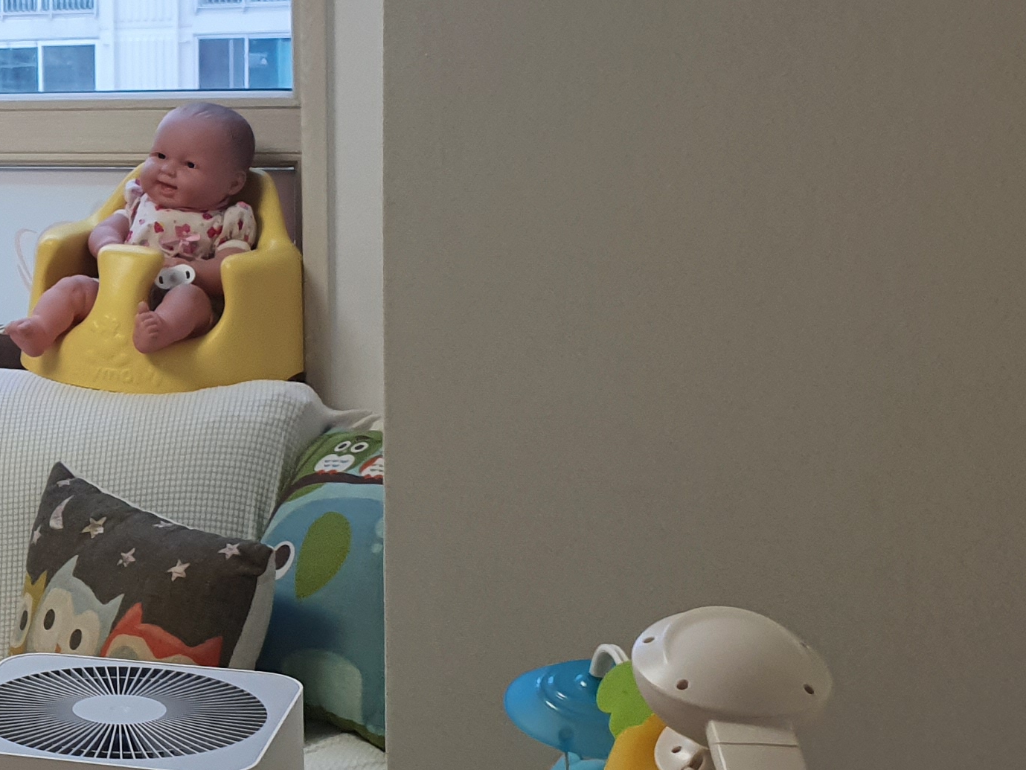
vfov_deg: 19.4
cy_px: 315
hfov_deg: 23.4
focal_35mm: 76
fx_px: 2253
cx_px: -212
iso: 50
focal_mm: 4.32
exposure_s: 1/120
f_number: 2.4
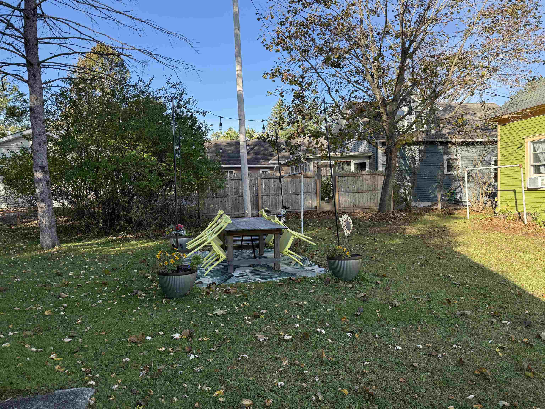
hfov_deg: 71.6
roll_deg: +1.2
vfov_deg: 56.8
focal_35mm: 24
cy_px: 204
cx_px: 272
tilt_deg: -2.2
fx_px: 378
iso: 100
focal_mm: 6.76
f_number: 1.78
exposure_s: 1/1385
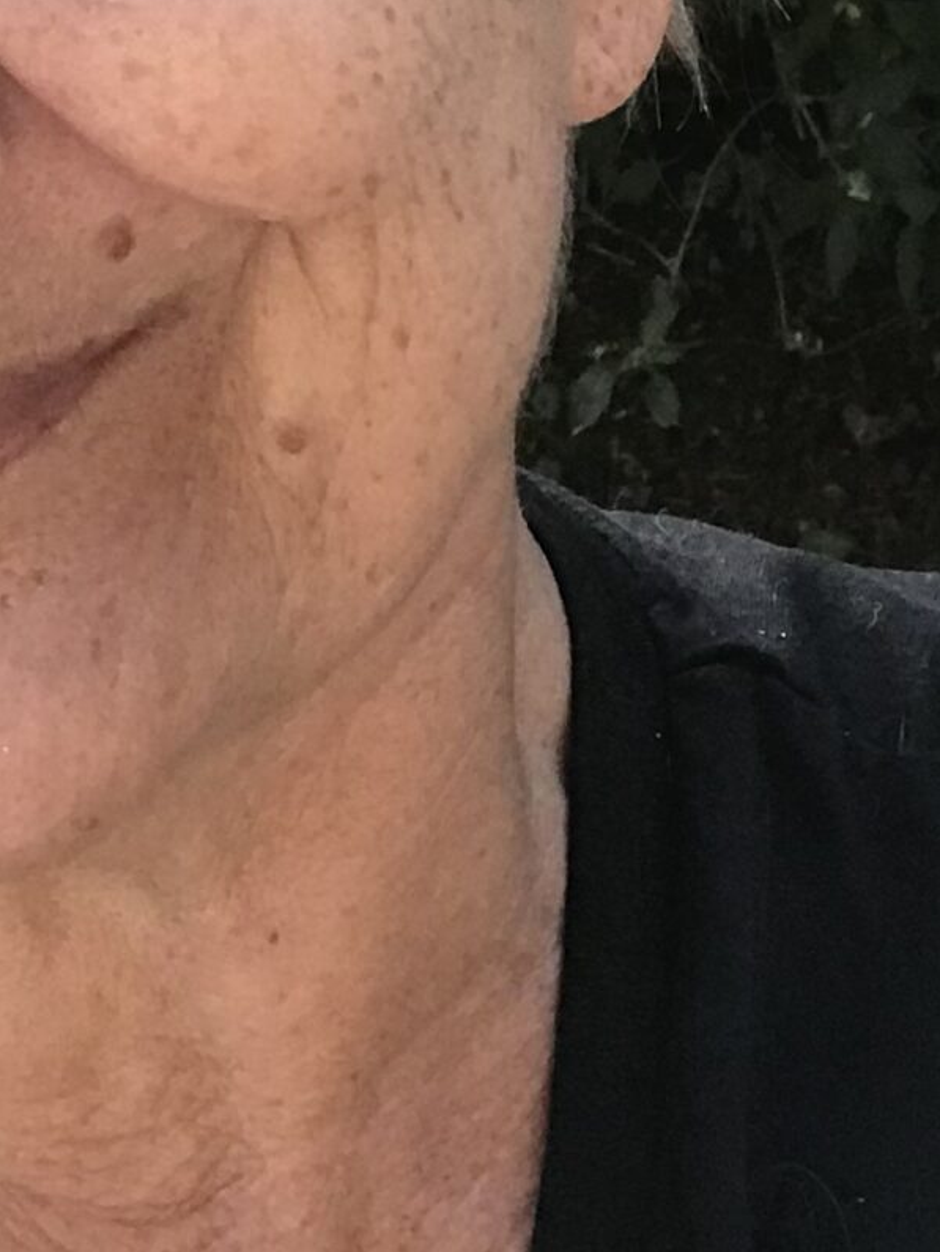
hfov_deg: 14.2
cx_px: 26
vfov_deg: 18.5
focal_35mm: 103
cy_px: -55
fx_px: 3726
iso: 50
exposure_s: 1/33
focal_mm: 2.87
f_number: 2.2
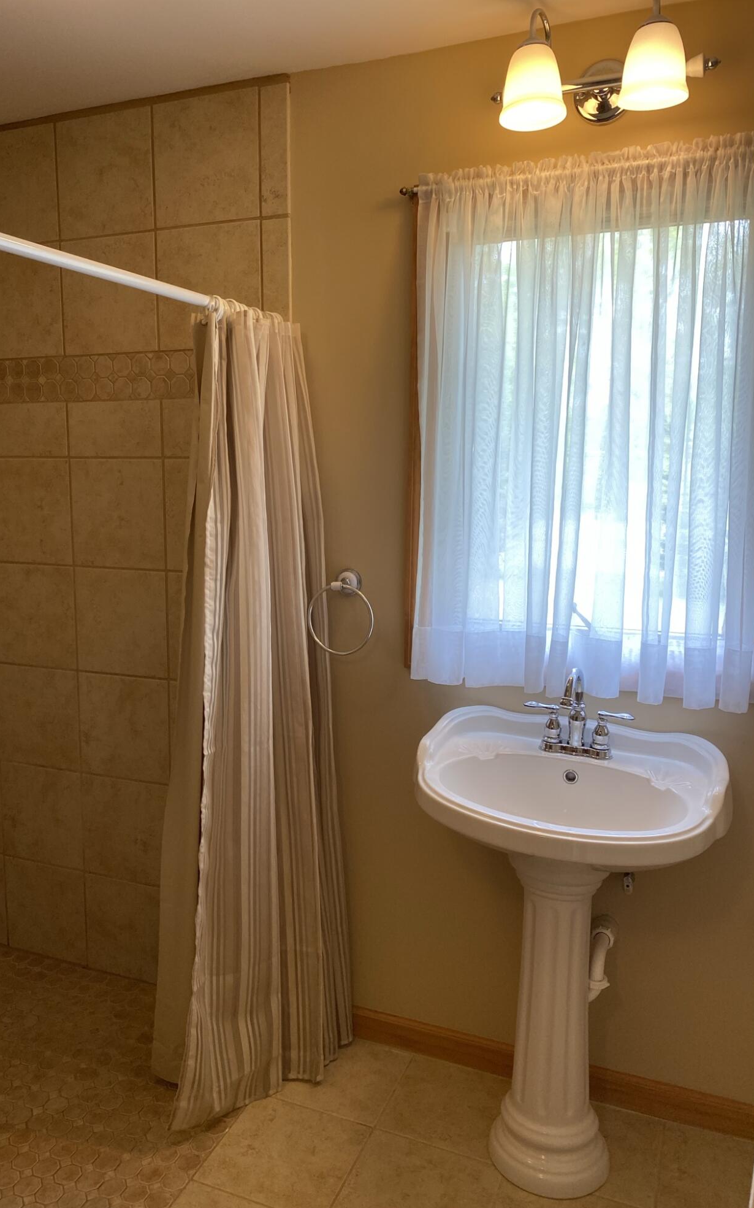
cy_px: 603
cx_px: 319
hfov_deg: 44.4
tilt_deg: -8.2
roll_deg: -0.1
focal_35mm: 28
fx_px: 921
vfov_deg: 66.5
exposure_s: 1/120
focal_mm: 4.25
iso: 80
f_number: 1.8
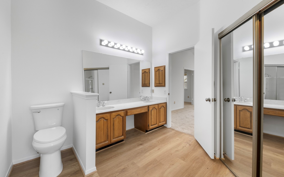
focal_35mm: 14
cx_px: 143
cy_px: 84
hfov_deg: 105.3
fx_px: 108
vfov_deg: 78.6
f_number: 9
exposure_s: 2
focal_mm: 13
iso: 250
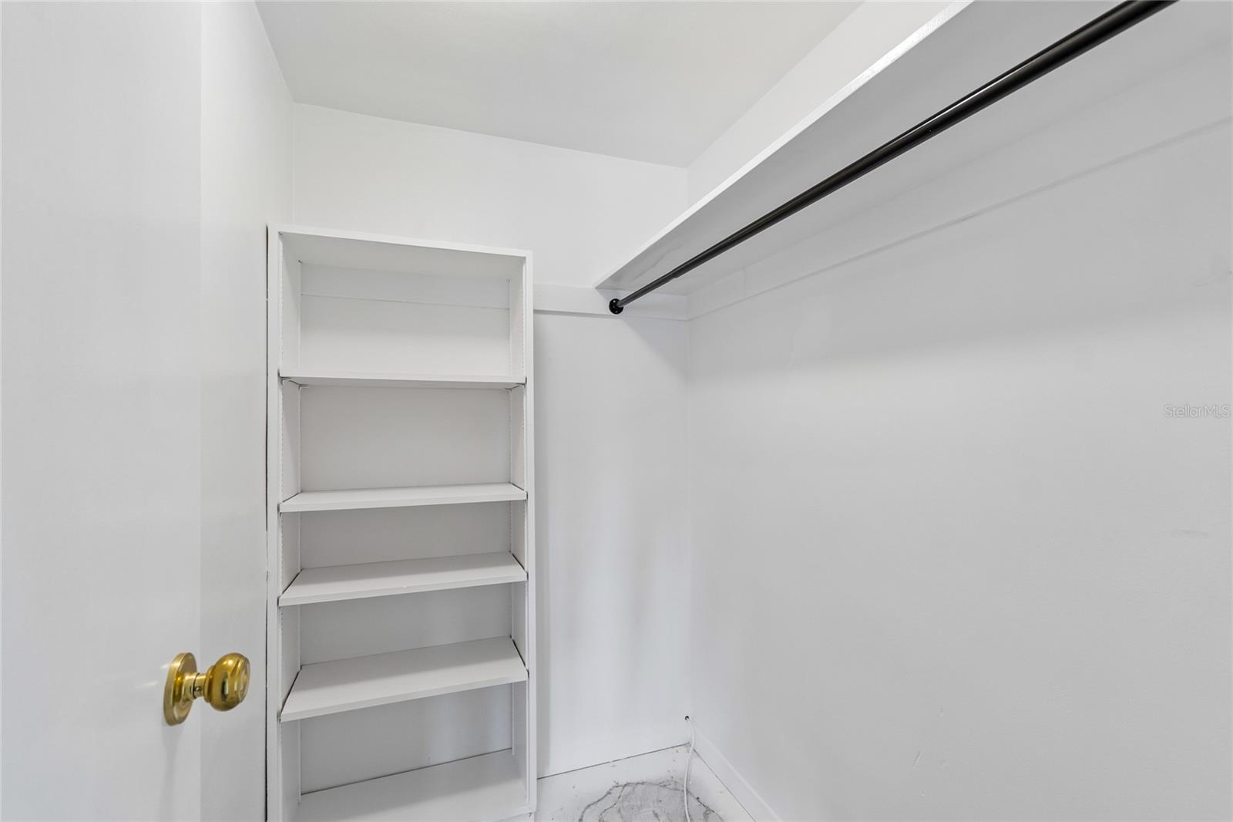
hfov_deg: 100.4
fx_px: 514
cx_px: 616
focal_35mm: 15
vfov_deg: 77.3
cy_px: 411
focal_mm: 10
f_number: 4.5
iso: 100
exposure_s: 1/13
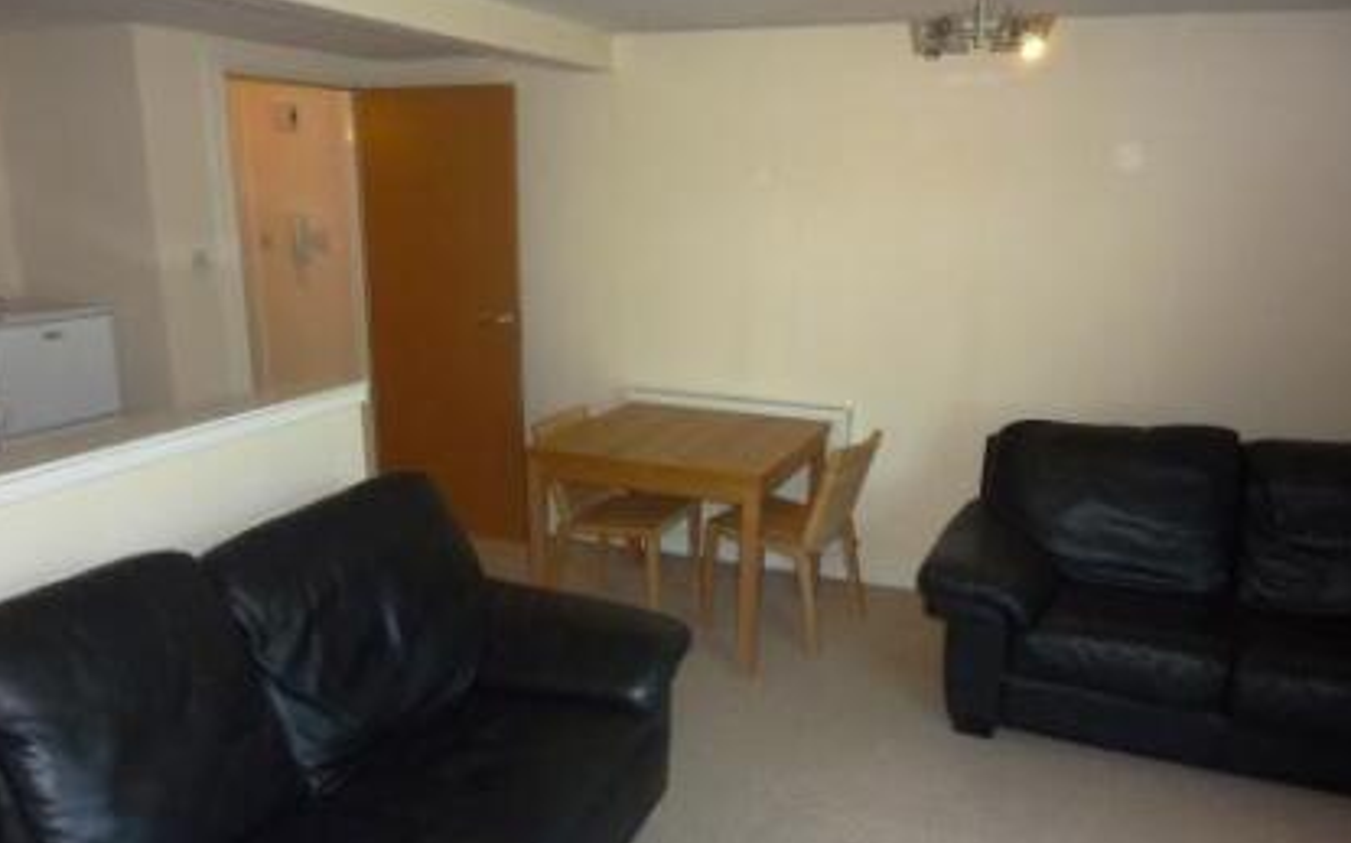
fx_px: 994
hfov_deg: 68.4
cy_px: 500
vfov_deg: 45.8
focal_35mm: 27
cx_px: 672
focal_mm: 4.1
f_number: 3.3
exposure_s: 1/30
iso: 200
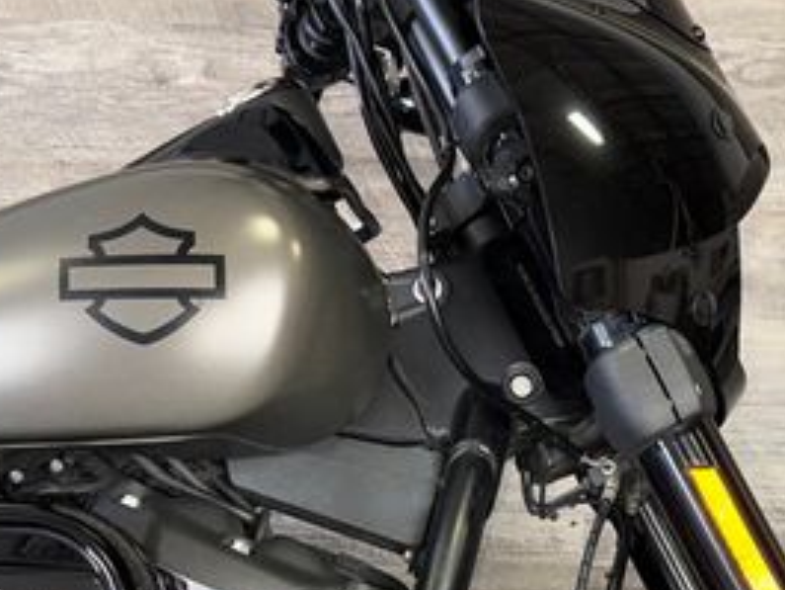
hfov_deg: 33.1
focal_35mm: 58
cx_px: 477
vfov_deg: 23.8
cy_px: 634
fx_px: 1316
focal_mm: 6.76
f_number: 1.78
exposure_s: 1/22
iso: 64
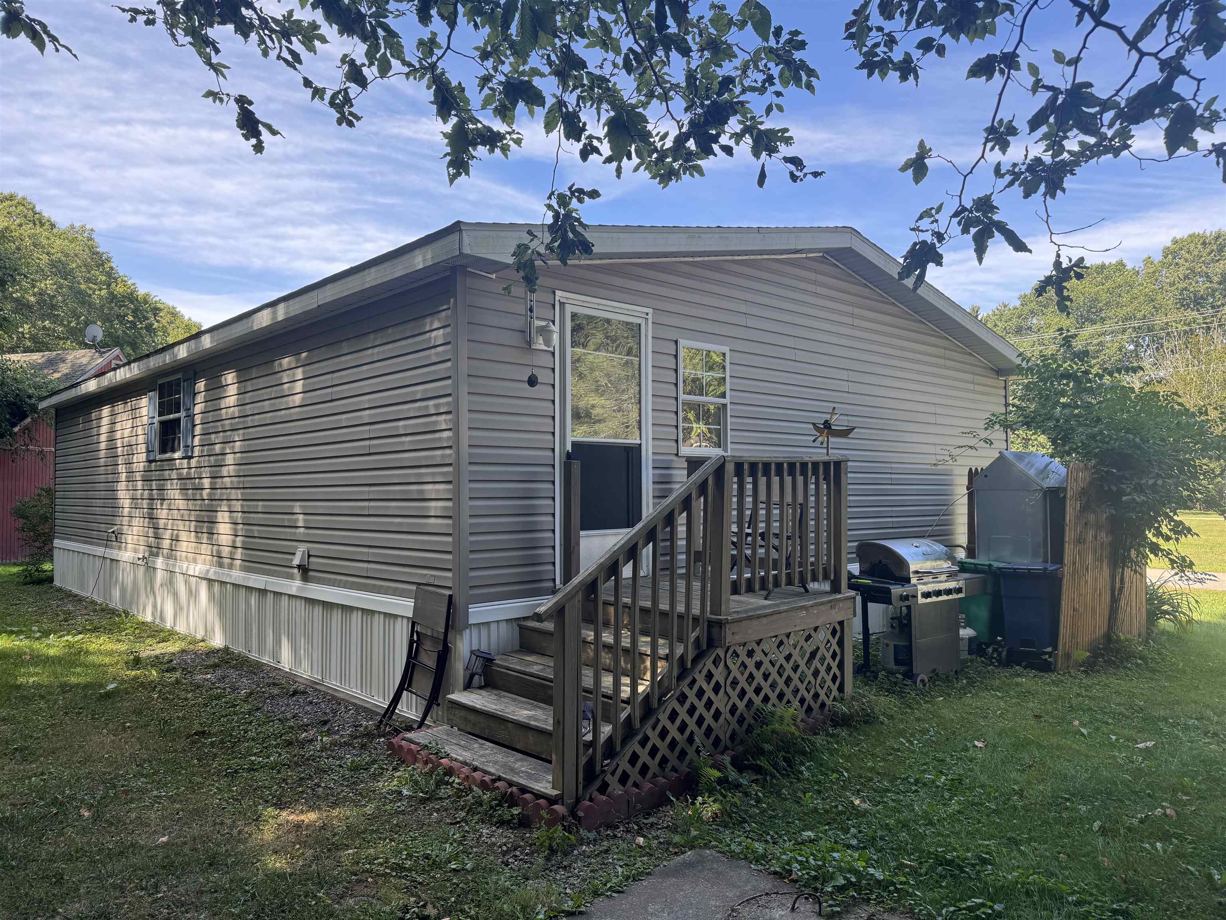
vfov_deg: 56.8
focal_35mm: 24
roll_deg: +0.4
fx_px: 850
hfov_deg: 71.6
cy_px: 460
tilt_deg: +3.0
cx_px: 613
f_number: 1.78
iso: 80
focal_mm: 6.76
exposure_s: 1/539
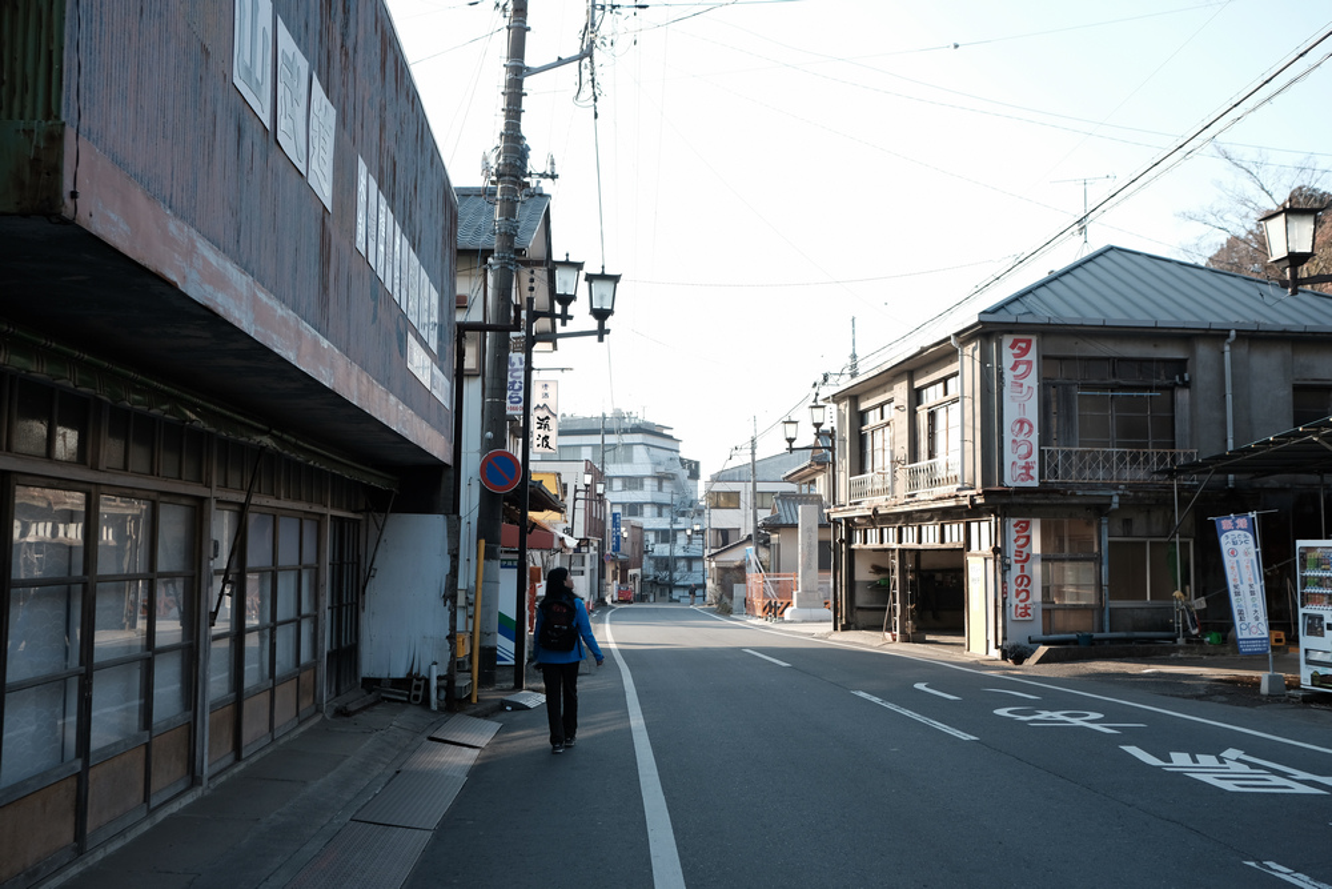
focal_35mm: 35
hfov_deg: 54.4
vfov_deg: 37.9
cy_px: 444
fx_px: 1295
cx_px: 666
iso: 200
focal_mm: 23
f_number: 4
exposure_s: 1/320
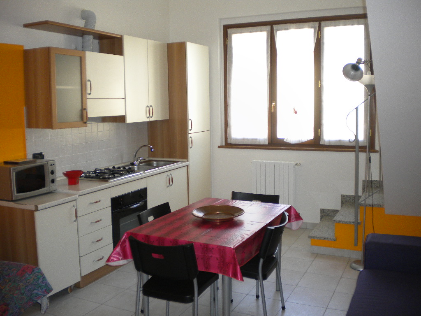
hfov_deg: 52.6
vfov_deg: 40.7
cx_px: 210
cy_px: 158
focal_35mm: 35
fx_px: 426
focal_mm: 6.3
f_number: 3.1
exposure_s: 1/69.7
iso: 168
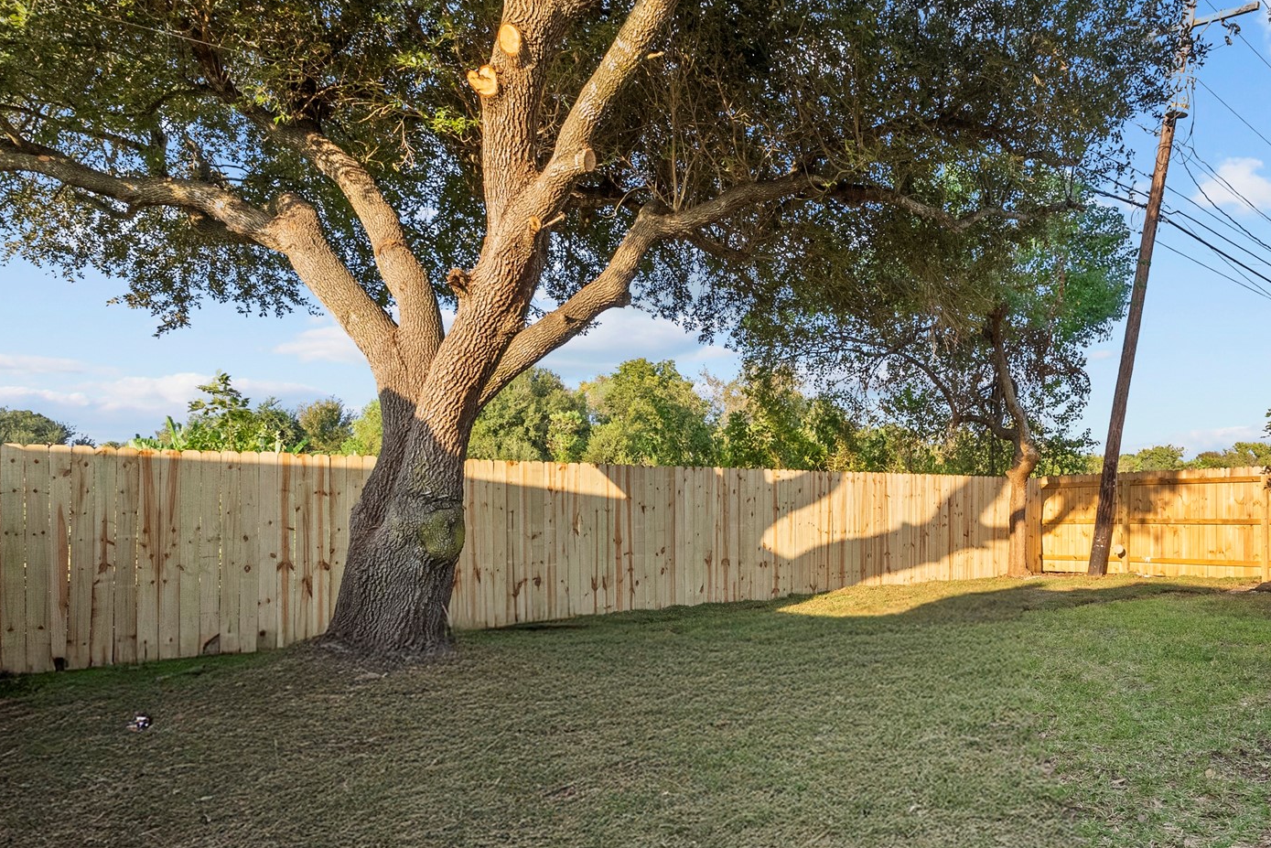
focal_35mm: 25
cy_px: 505
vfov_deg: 51.0
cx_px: 822
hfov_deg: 69.9
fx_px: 883
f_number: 8
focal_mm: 16
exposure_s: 1/320
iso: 2000
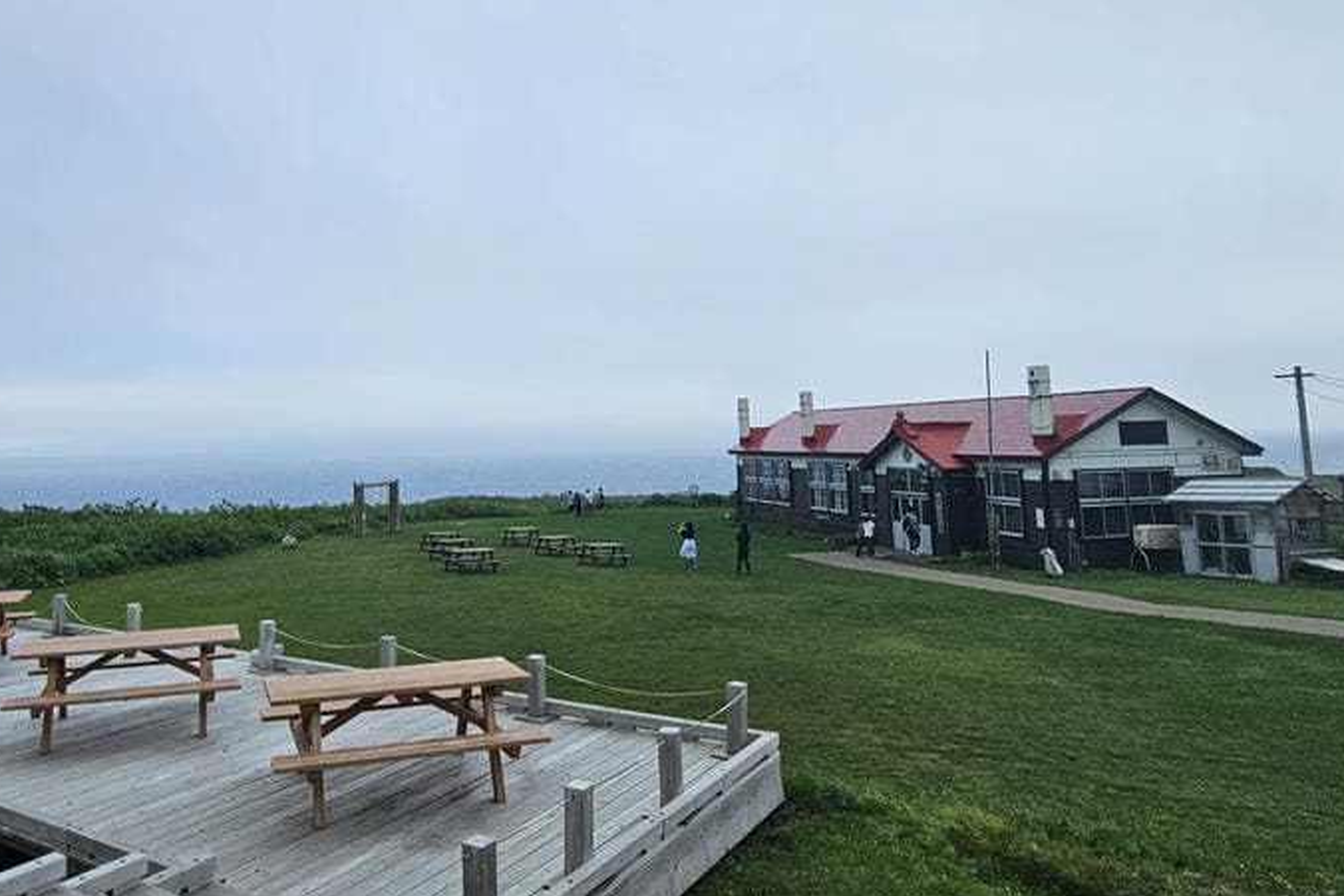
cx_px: 525
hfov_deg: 72.8
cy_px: 336
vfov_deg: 52.6
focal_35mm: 24
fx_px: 896
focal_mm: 2.2
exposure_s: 1/1641
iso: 50
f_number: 2.2
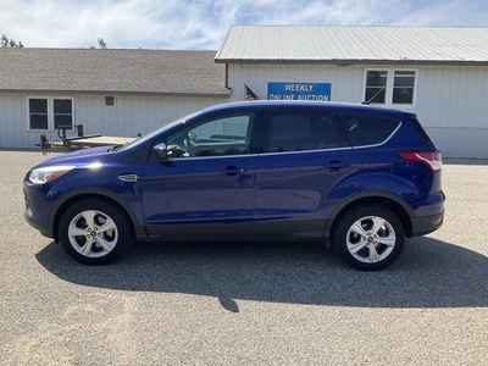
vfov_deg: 48.2
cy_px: 183
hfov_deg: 61.7
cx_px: 244
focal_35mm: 29
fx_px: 409
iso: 25
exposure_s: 1/1144
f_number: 1.8
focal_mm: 3
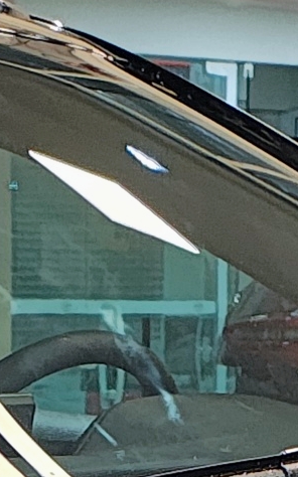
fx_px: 2978
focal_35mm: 229
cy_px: 1296
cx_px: -51
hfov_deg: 5.7
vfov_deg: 8.1
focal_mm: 5.89
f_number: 1.4
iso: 569
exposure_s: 1/120
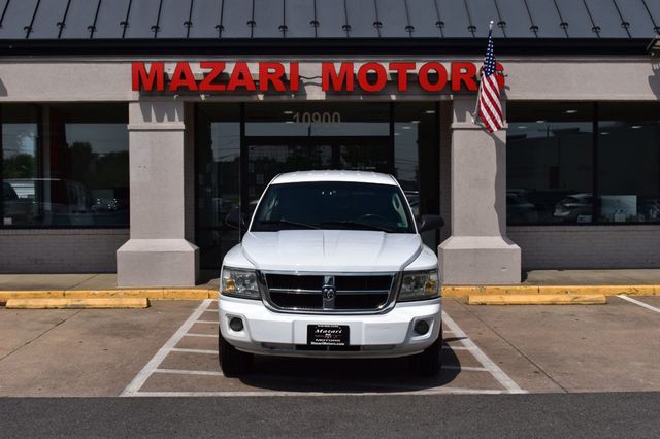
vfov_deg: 28.0
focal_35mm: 48
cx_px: 330
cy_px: 220
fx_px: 880
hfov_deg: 41.1
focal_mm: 32
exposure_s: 1/800
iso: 200
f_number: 13
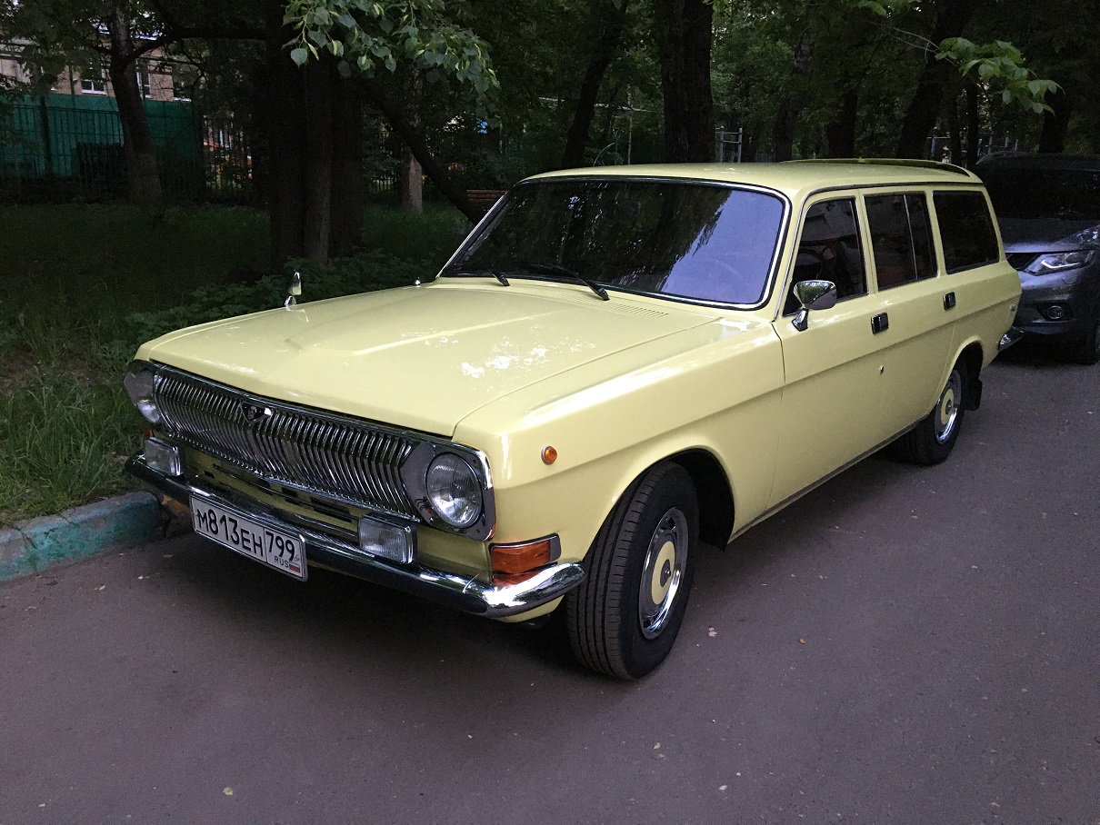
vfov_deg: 48.2
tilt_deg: -15.0
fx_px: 922
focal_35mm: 29
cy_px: 412
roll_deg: -1.9
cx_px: 550
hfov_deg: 61.6
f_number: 2.2
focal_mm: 4.15
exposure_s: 1/25
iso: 200
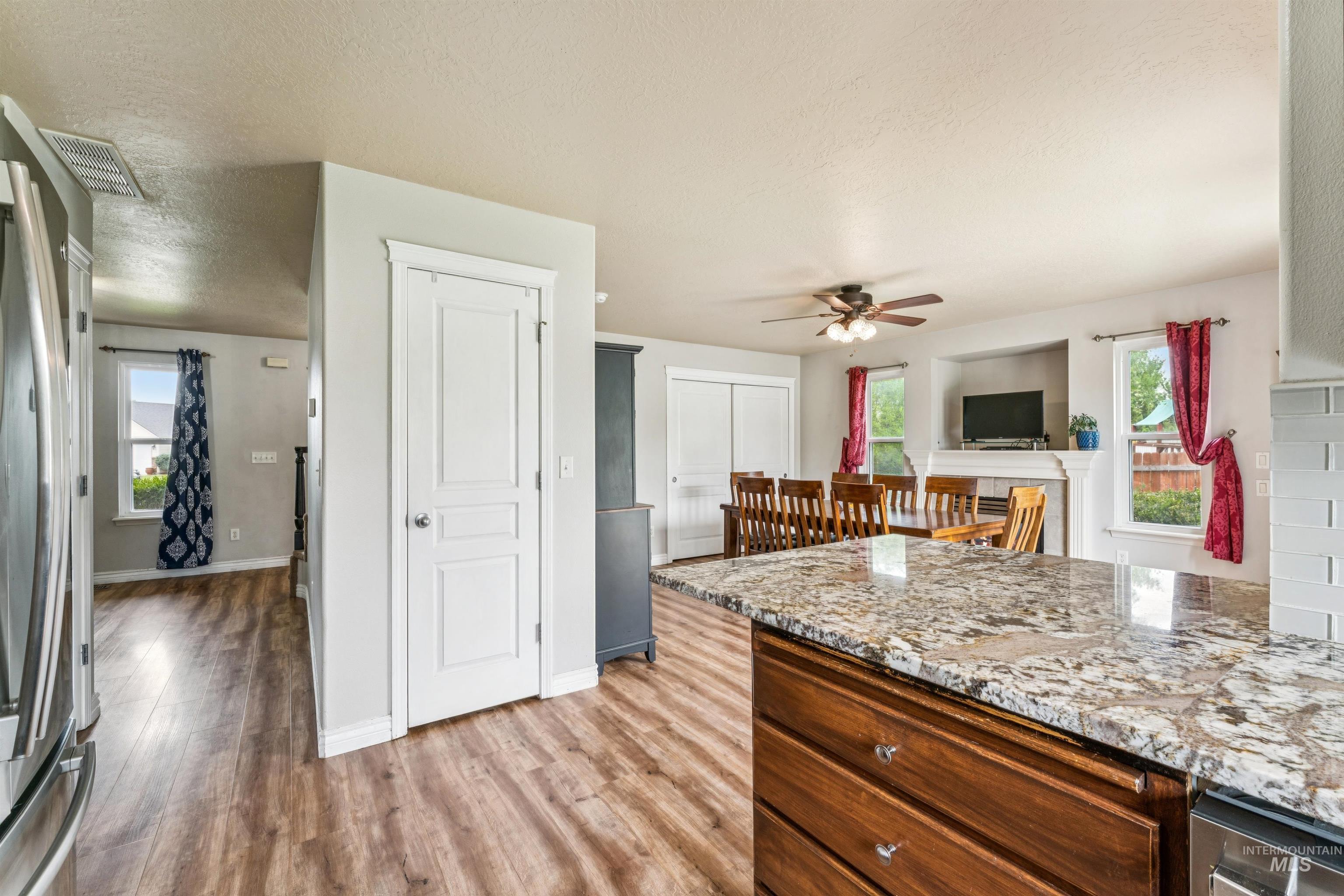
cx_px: 672
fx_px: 567
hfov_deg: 99.6
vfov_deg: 76.6
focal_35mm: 15
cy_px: 448
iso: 400
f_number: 13
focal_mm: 15.2
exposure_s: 1/10
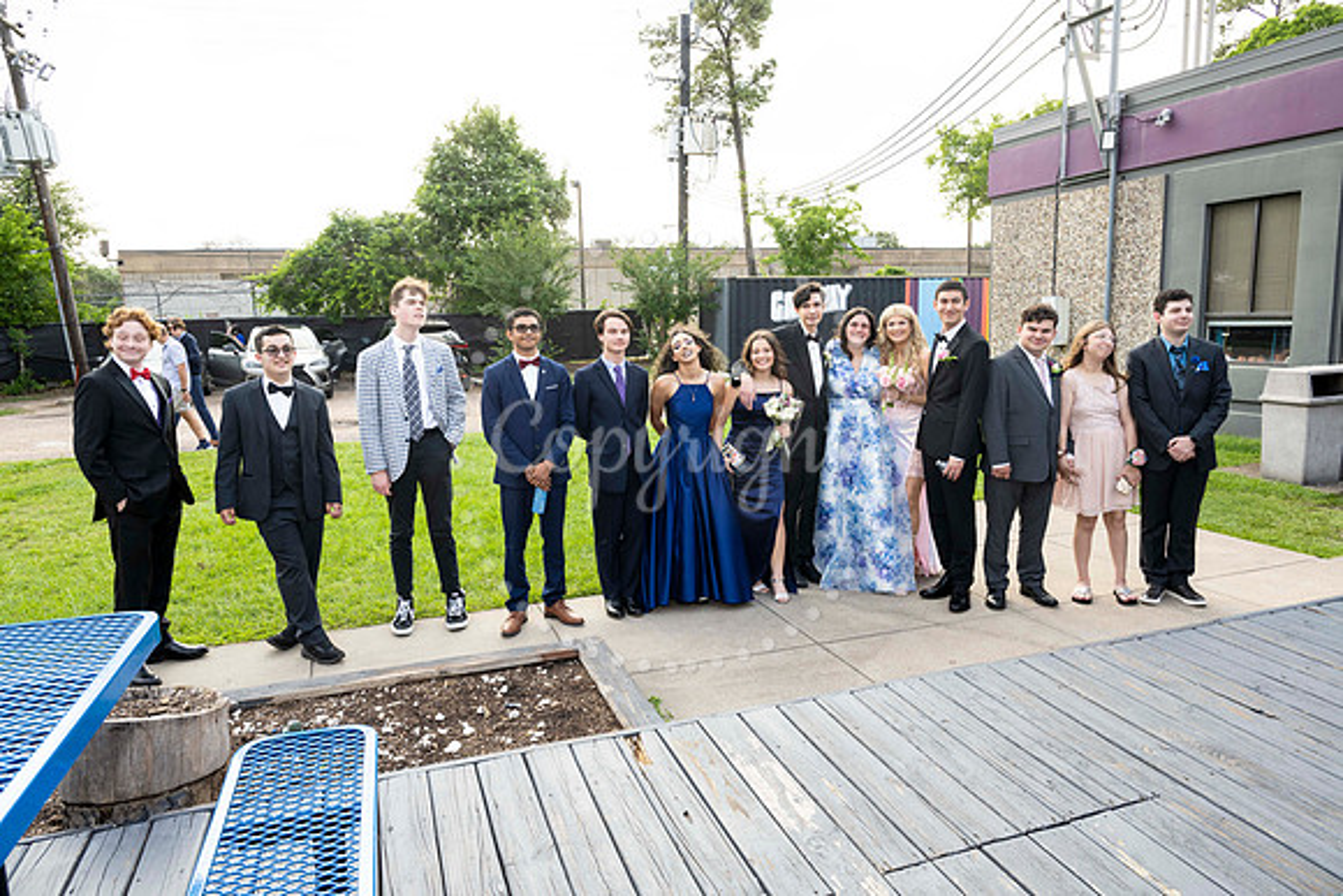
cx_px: 672
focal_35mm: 24
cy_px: 448
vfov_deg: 53.2
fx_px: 896
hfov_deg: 73.7
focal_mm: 24
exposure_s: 1/200
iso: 500
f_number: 7.1
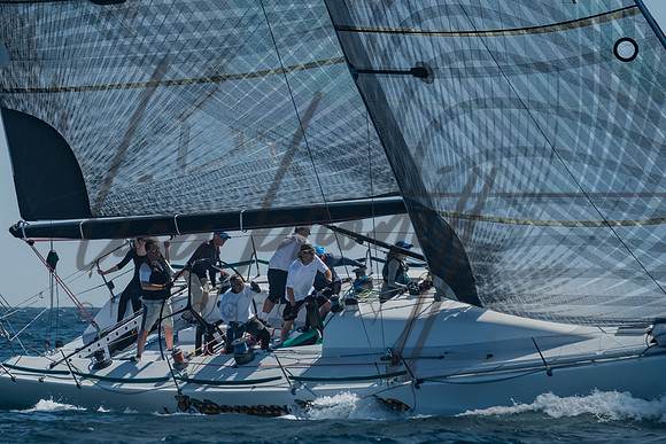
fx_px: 8382
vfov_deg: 3.0
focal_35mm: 453
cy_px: 98
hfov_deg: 4.5
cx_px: 158
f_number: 6.3
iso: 160
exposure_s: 1/800
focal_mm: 200
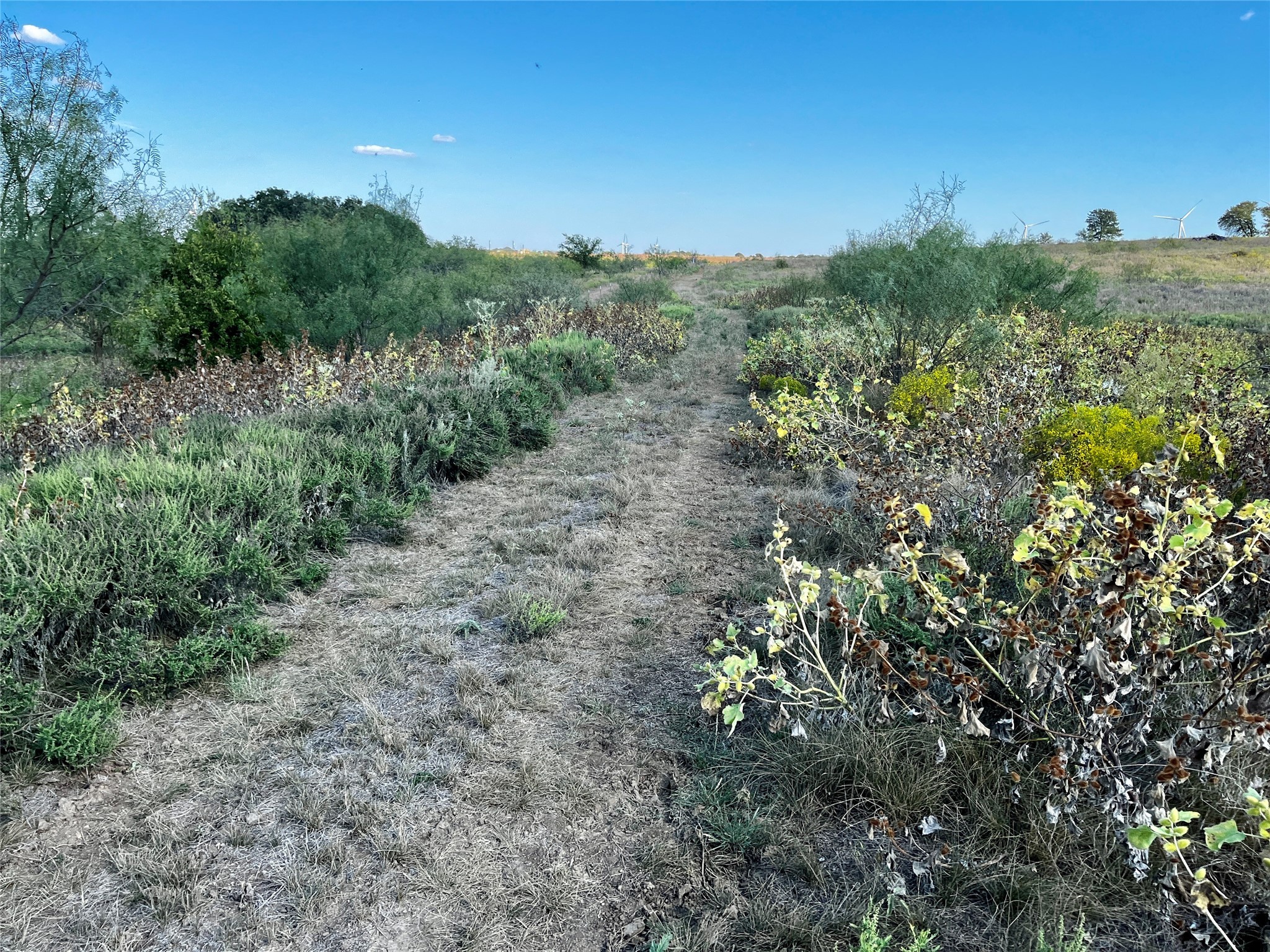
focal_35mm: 26
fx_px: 954
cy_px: 476
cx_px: 635
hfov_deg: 67.3
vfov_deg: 53.1
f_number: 1.6
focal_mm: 5.1
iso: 50
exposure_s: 1/1163
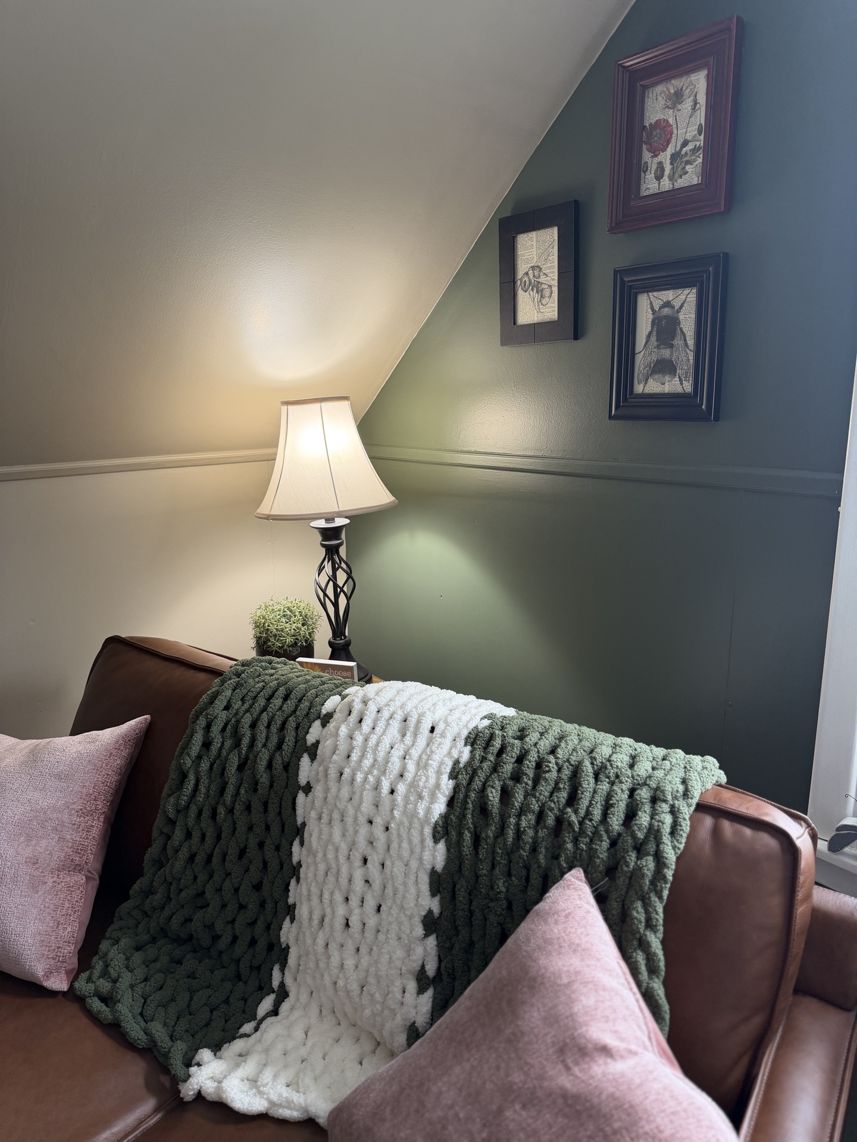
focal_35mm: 24
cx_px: 428
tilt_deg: -12.4
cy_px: 571
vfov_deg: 71.6
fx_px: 792
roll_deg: +0.3
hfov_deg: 56.8
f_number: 1.78
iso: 125
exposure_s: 1/60
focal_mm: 6.76
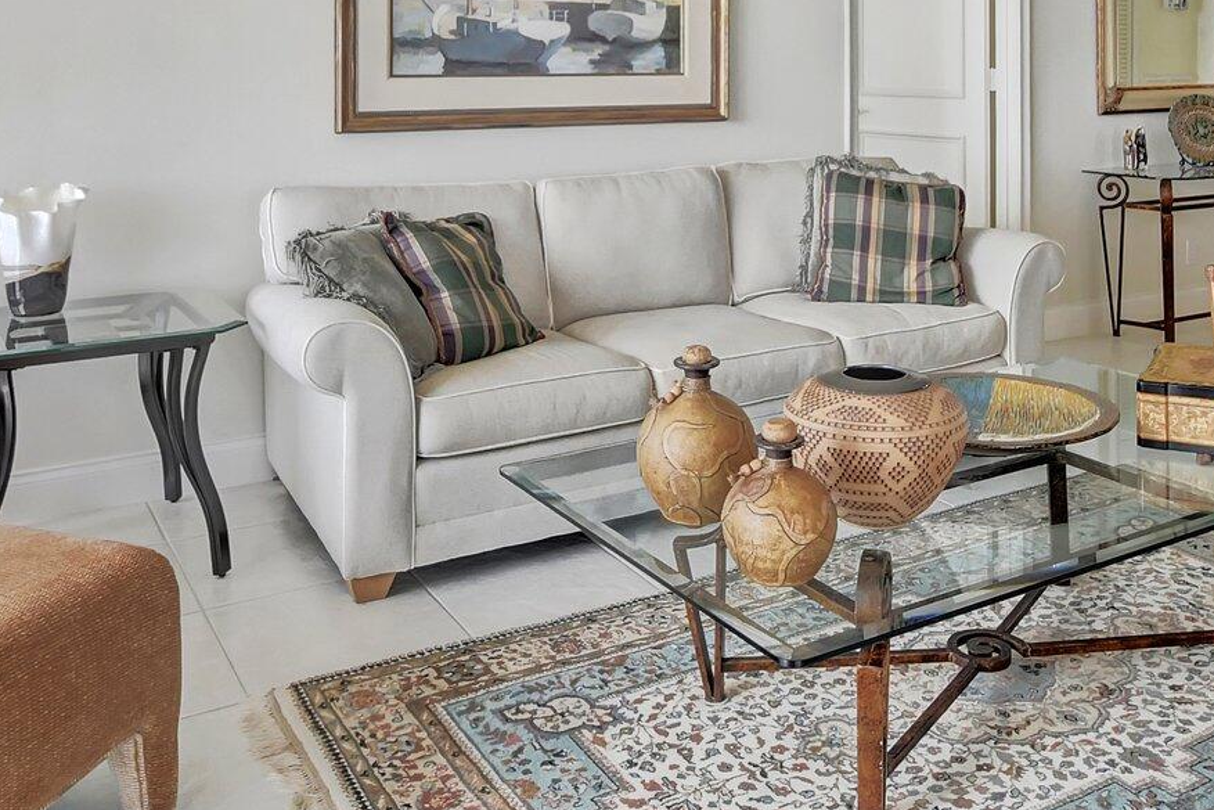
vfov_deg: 35.2
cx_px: 703
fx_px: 1180
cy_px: 52
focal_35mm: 35
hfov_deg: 54.2
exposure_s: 1/1.25
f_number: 8
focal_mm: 10
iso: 1000
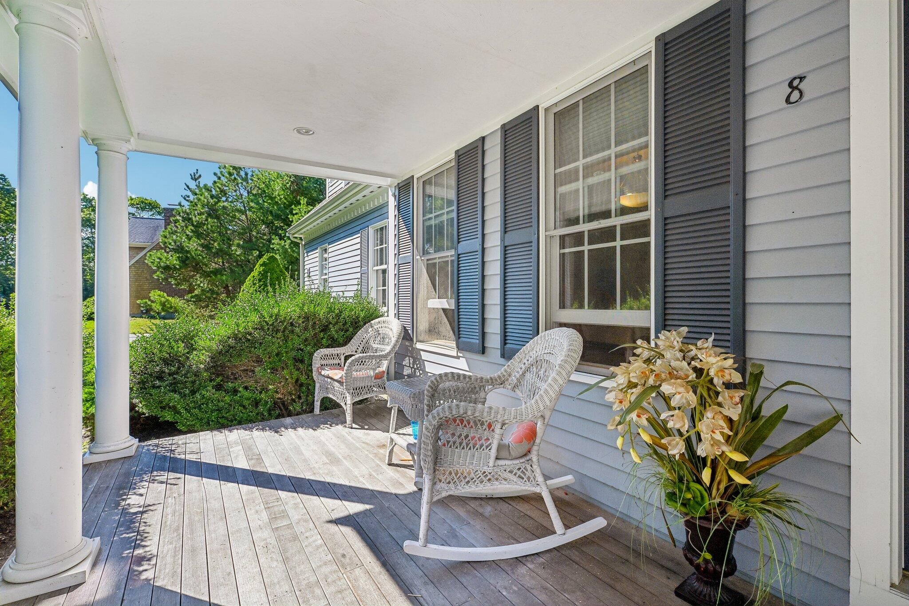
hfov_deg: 96.7
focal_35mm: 16
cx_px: 454
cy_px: 303
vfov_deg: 73.7
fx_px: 404
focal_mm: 16
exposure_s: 1/400
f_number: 8
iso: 400
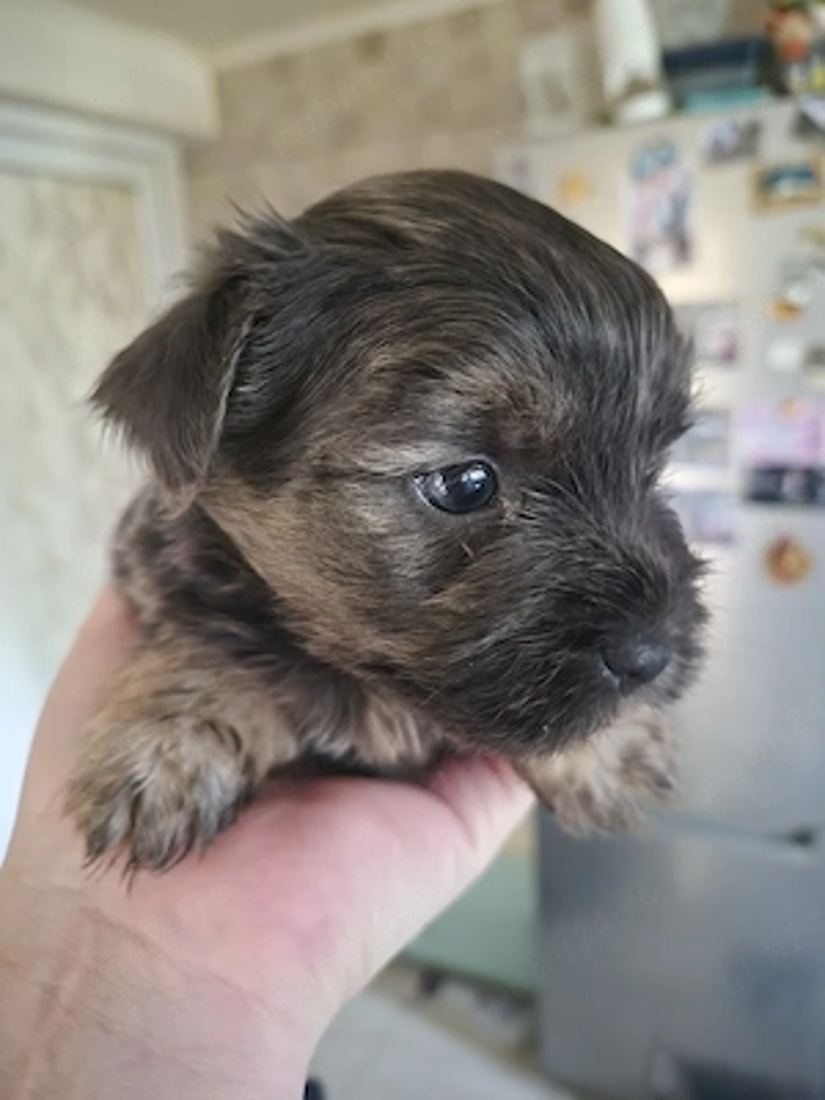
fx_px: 731
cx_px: 412
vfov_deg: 73.9
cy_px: 550
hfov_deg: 58.9
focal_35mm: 23
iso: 2500
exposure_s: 1/25.1
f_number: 1.8
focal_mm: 5.4
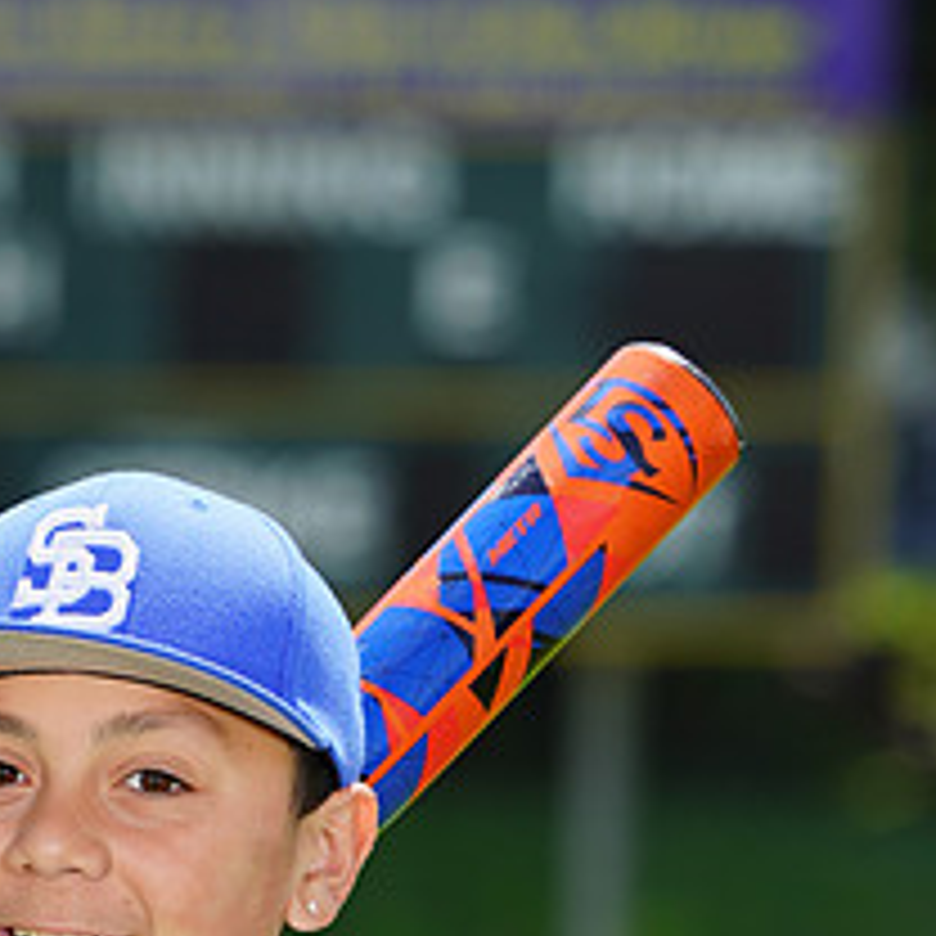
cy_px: 1269
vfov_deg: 2.6
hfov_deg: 2.6
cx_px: 79
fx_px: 20711
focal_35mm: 677
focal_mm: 285
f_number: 8
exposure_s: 1/250
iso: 100
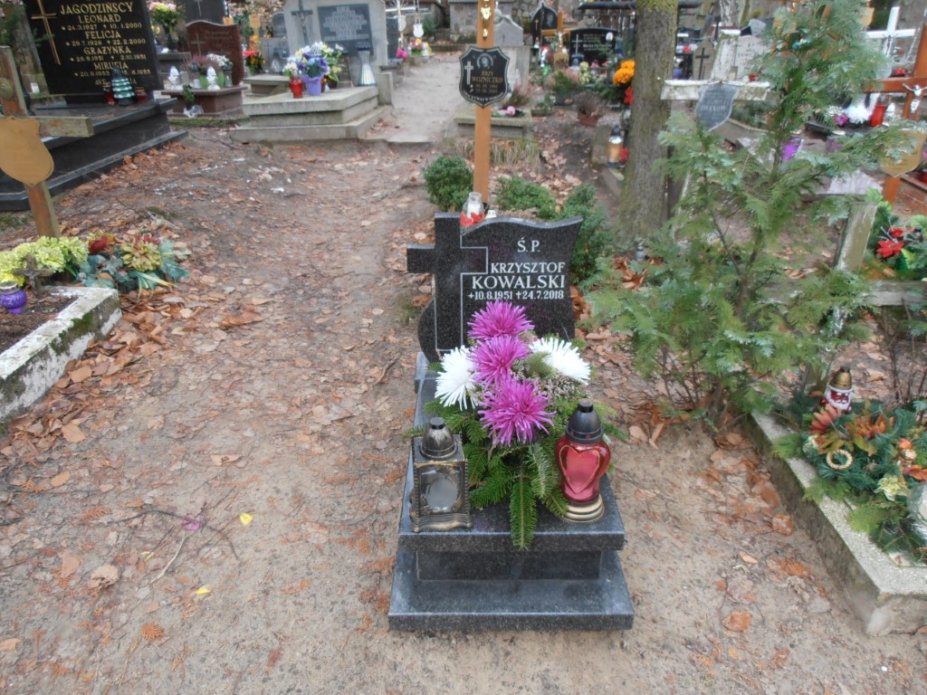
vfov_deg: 56.8
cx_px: 464
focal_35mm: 24
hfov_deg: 71.6
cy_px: 348
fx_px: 643
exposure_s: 1/40
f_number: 3
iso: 80
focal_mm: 4.2
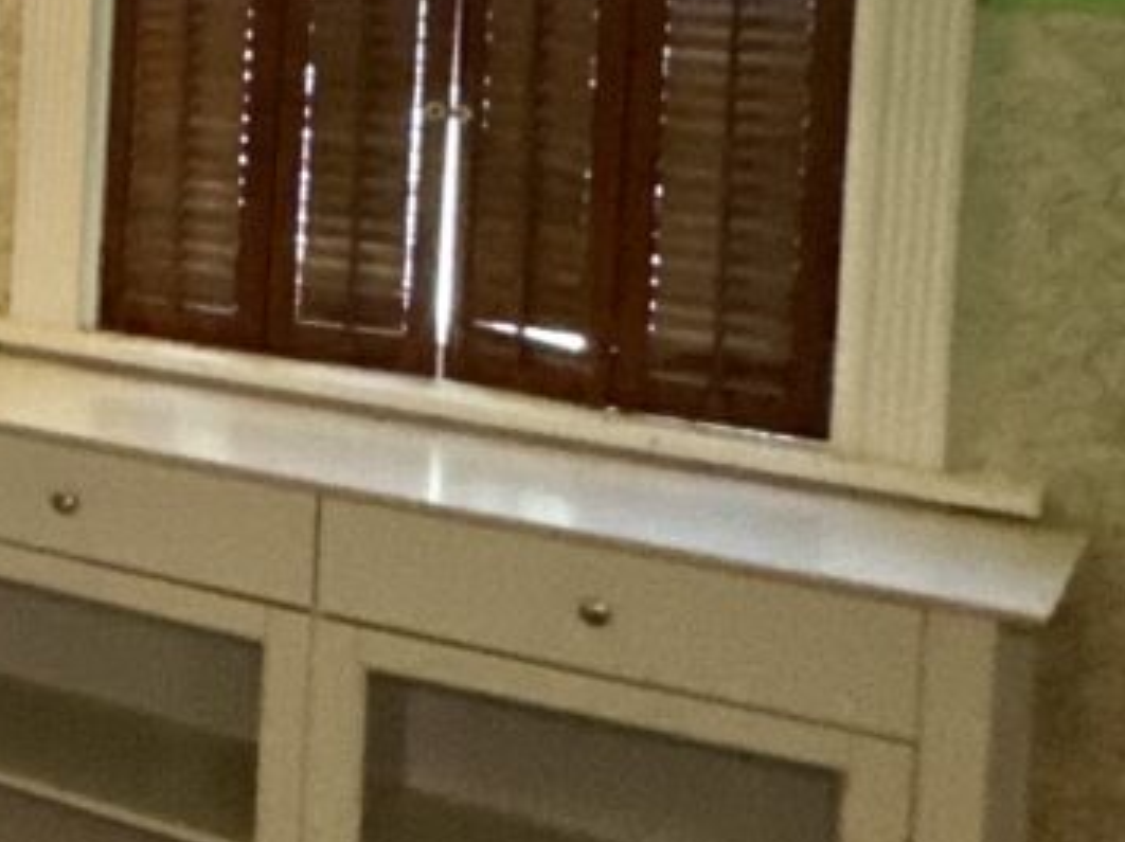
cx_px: -1516
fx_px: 2468
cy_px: -102
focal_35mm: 76
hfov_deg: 15.4
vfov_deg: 18.6
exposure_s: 1/60
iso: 500
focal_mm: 2.22
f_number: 2.2
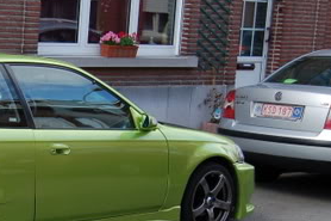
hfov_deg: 18.5
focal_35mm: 107
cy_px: 190
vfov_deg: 12.7
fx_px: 985
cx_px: -13
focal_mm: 31
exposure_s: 1/500
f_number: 4.5
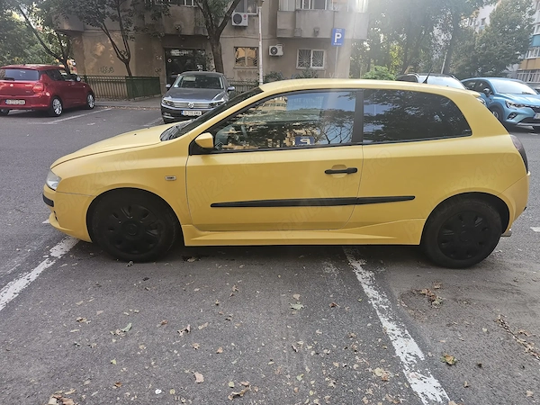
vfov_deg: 58.9
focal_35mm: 23
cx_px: 270
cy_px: 202
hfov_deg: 73.9
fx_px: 359
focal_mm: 6.3
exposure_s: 1/50
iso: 12
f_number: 1.7
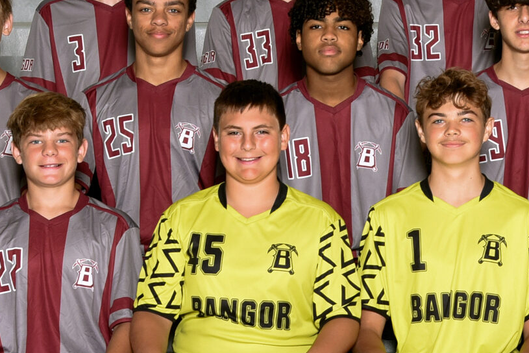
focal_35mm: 157
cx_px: 432
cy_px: 231
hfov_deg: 13.0
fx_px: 2308
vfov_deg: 8.7
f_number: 8
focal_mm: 50
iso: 640
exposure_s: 1/200
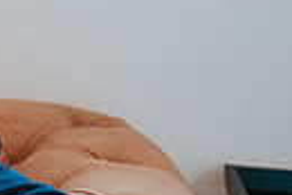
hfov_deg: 10.9
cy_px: 234
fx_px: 1356
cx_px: -337
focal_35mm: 167
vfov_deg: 8.2
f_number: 3.2
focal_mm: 35
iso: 1000
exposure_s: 1/125
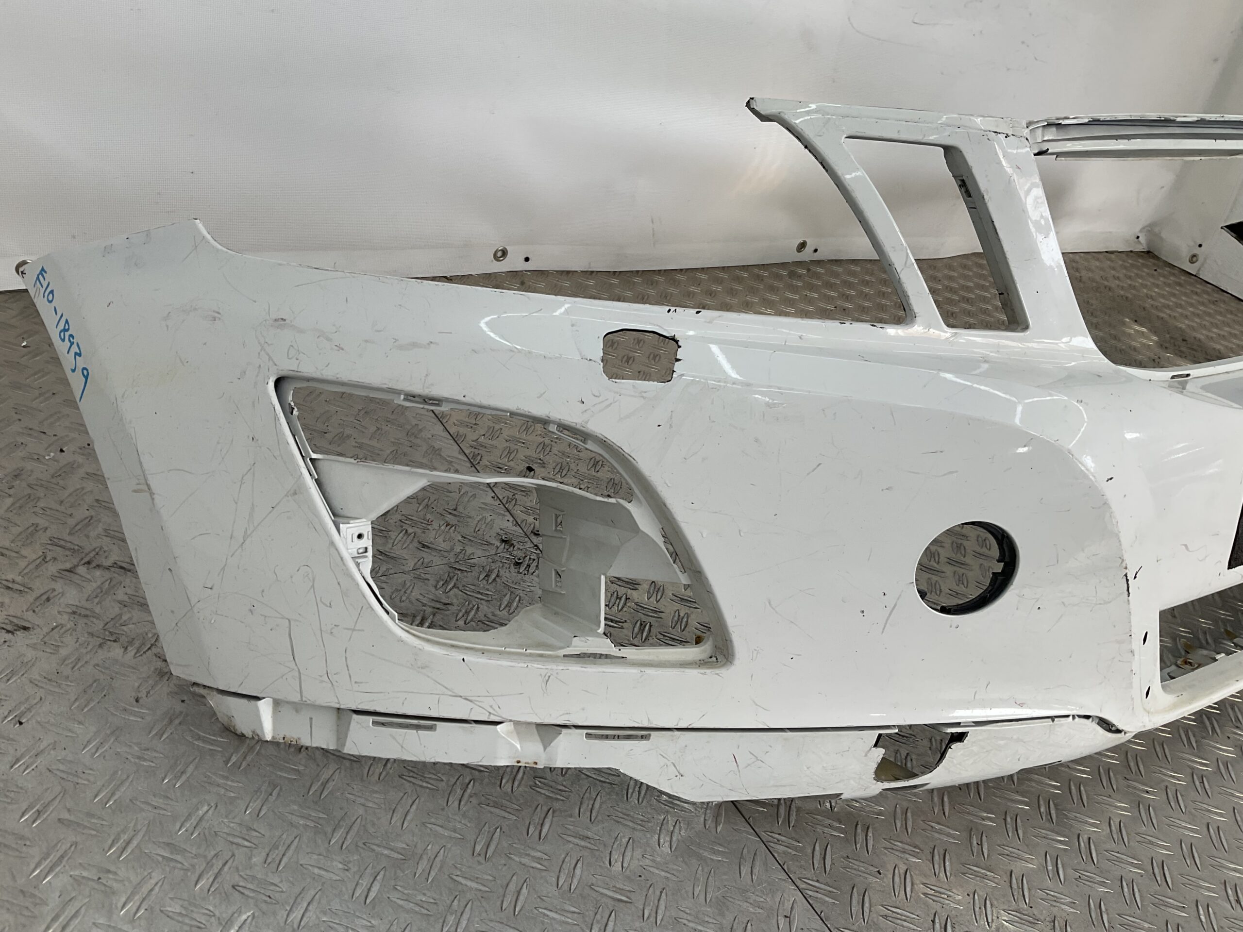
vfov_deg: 48.2
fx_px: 1041
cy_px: 466
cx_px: 622
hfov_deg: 61.7
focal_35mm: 29
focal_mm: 3
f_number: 1.8
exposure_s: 1/375
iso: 16
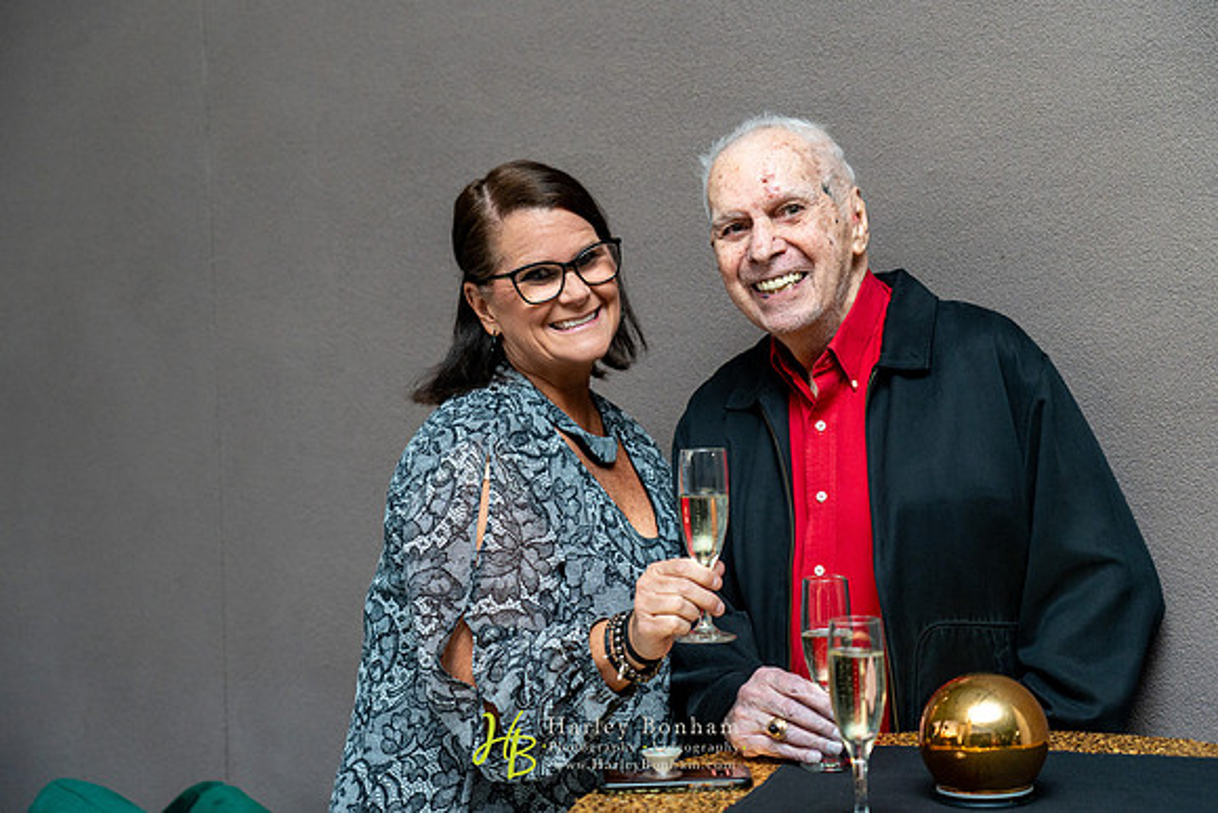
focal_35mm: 68
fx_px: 2301
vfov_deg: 20.0
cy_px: 406
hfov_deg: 29.6
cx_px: 609
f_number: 4
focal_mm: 68
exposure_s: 1/160
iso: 1600
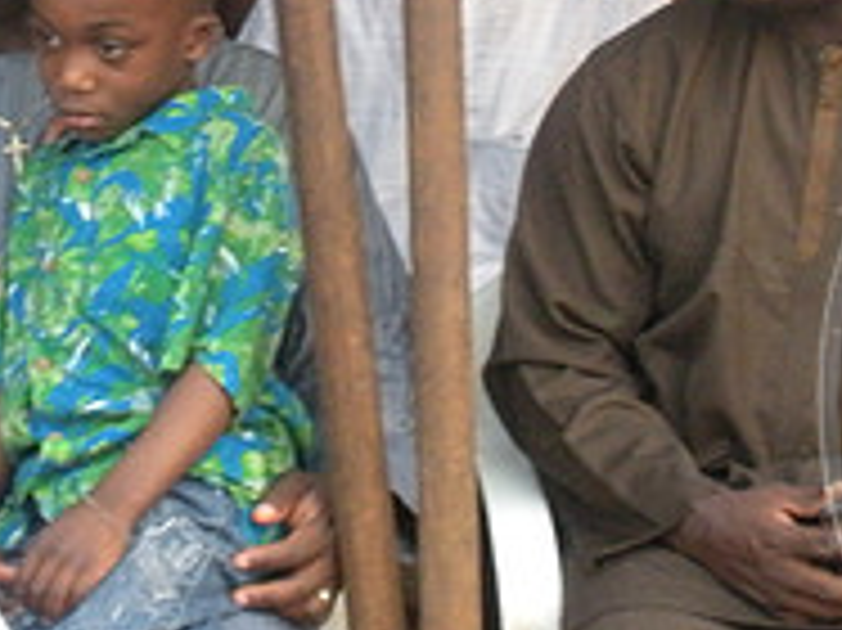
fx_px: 3914
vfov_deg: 9.1
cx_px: 468
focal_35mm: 161
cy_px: -97
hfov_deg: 12.3
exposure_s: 1/32.7
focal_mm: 9.1
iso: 400
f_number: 4.4
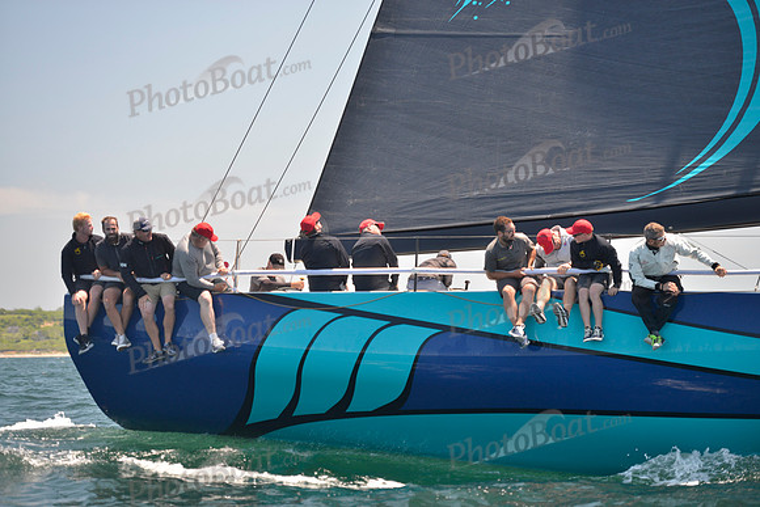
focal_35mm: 130
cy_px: 254
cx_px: 380
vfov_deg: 10.6
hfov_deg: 15.8
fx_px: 2745
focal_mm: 130
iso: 400
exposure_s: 1/800
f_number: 2.8
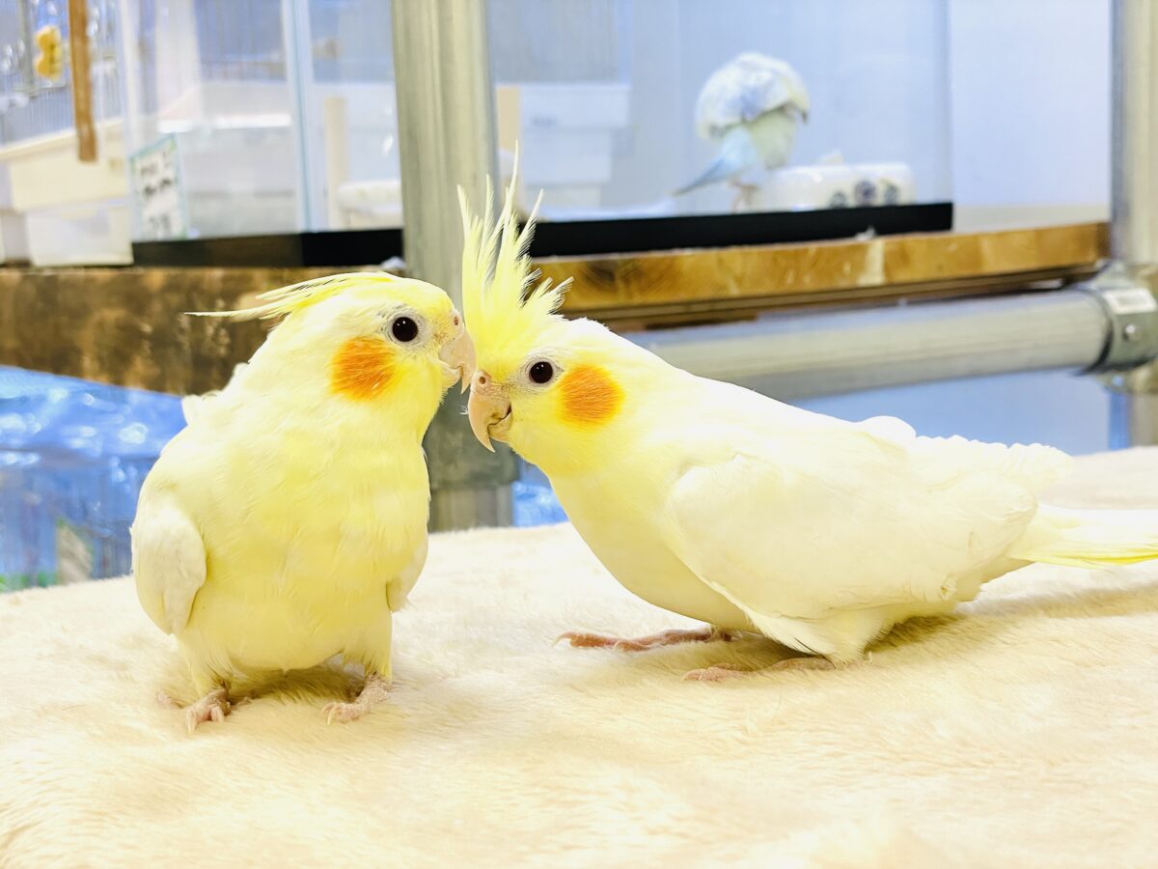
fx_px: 1740
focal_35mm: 52
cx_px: 579
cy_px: 434
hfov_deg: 36.8
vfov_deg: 28.0
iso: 80
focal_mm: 6
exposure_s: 1/99
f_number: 2
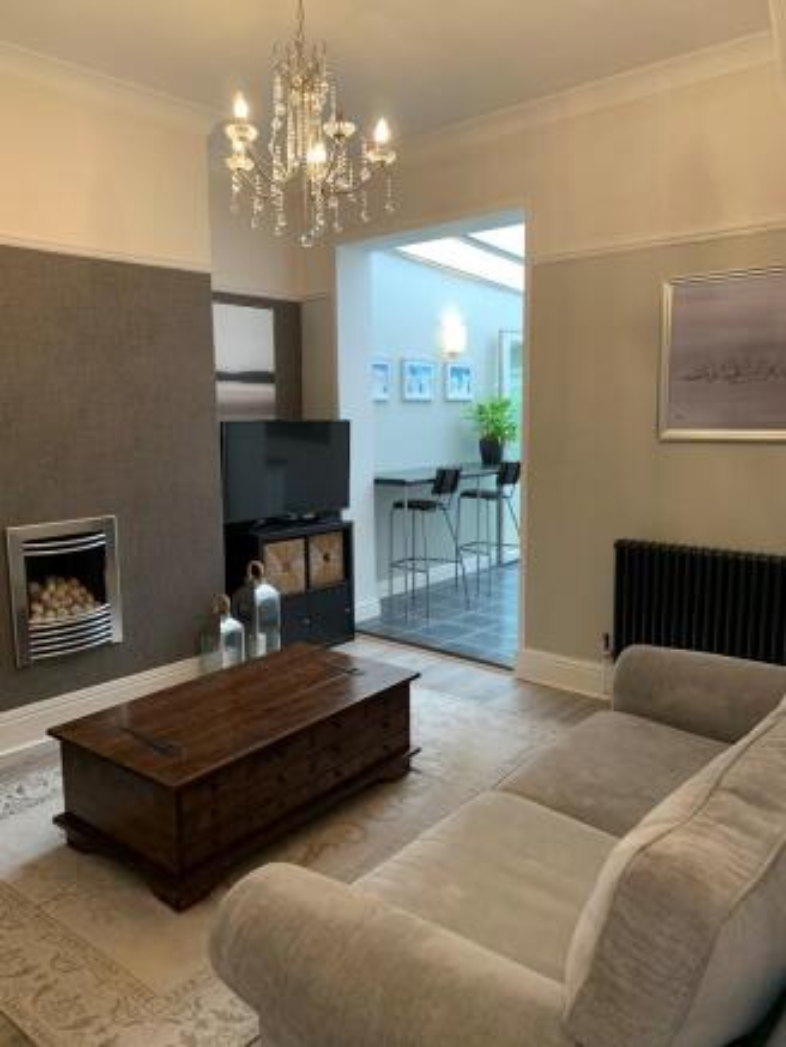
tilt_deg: -7.5
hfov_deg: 53.1
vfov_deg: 67.3
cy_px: 524
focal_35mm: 26
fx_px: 787
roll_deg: +0.2
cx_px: 393
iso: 160
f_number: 1.8
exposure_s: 1/50
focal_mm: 4.25
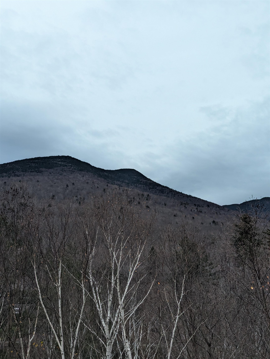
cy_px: 180
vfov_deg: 39.6
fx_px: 498
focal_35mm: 48
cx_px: 135
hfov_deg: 30.3
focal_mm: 6.81
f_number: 1.85
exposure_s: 1/24.7
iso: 151
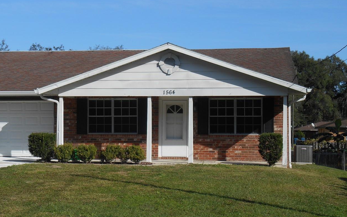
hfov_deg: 28.6
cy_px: 128
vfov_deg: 18.1
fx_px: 681
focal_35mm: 72
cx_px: 150
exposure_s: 1/800
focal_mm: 9.5
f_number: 4.2
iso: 80
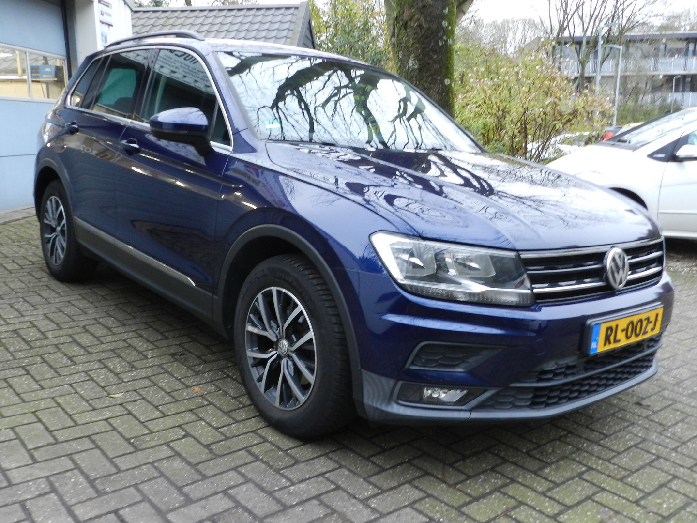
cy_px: 262
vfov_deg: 44.2
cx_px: 348
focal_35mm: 32
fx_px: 644
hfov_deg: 56.8
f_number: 3.7
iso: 400
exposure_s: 1/15
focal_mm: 5.6
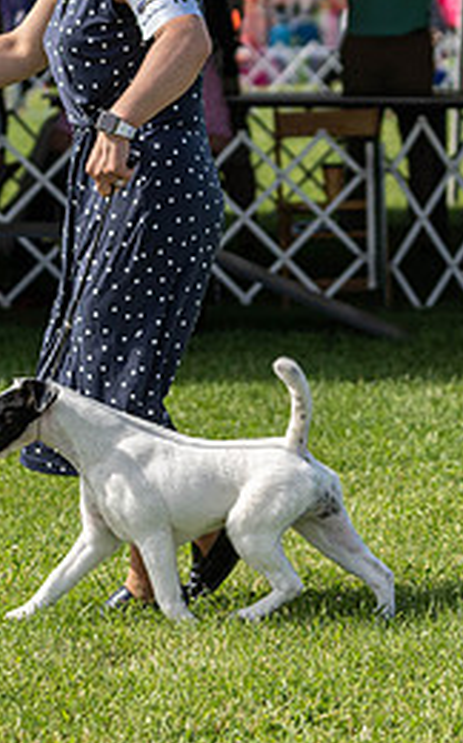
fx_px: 5079
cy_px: 165
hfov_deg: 5.2
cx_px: 192
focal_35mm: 251
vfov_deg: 8.4
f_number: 4
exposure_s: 1/2000
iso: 500
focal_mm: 85
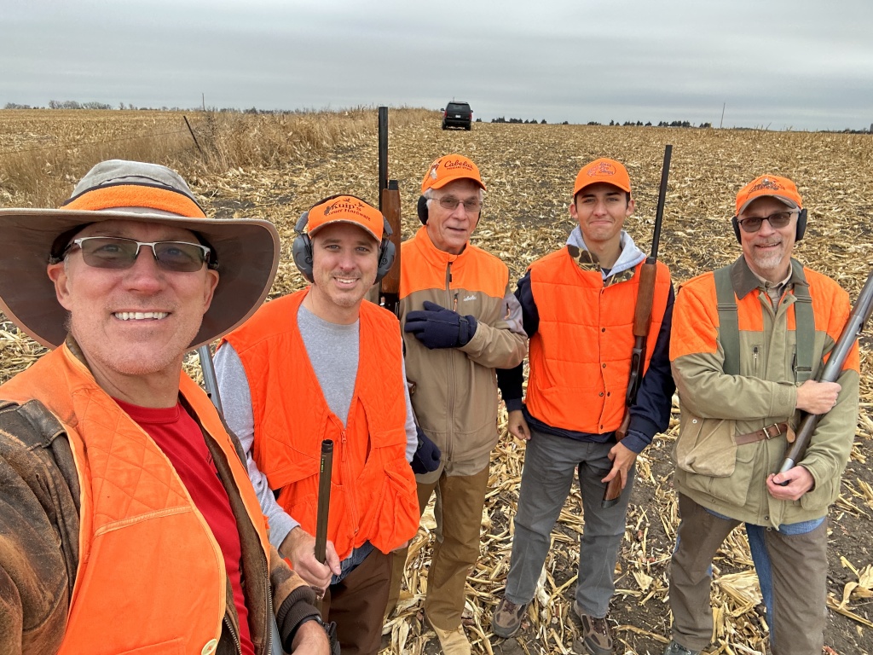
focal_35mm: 23
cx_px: 436
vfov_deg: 58.9
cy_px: 328
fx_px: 580
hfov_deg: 73.9
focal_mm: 2.69
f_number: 1.9
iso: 40
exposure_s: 1/121
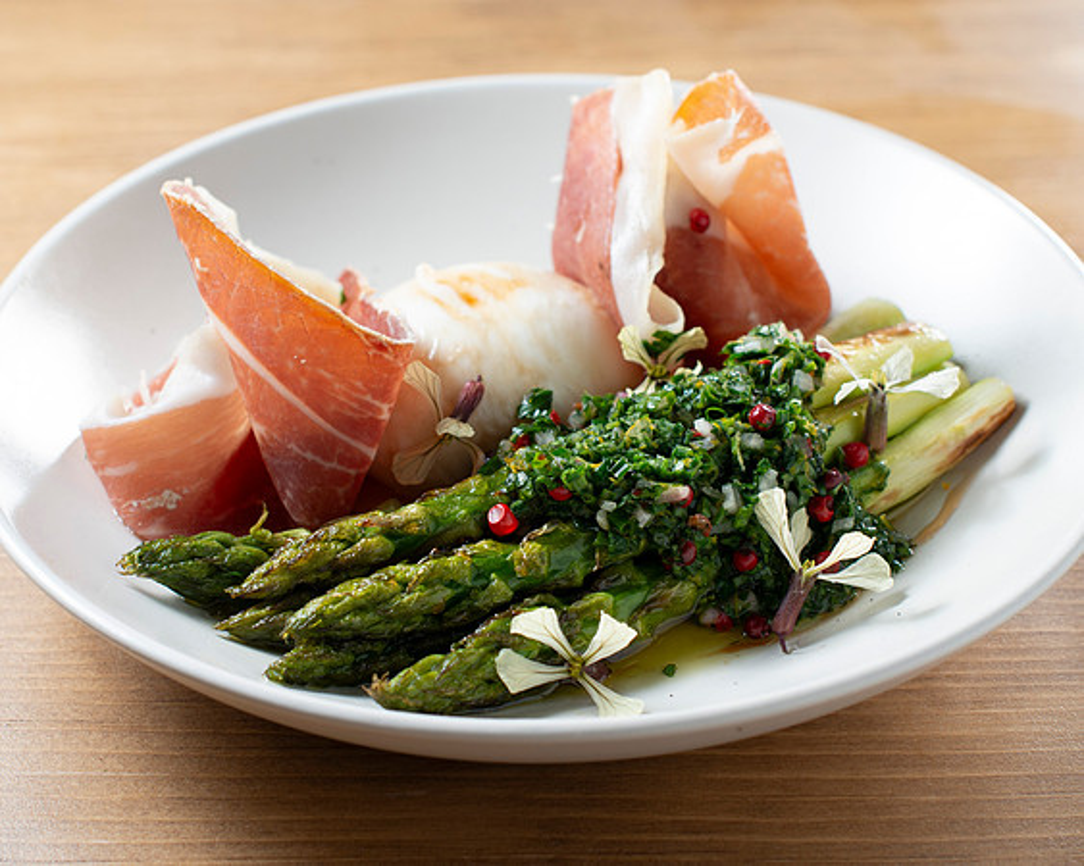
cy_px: 449
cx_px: 529
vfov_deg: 18.7
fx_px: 2626
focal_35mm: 82
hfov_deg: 23.3
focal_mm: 50
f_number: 5.6
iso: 200
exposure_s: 1/250
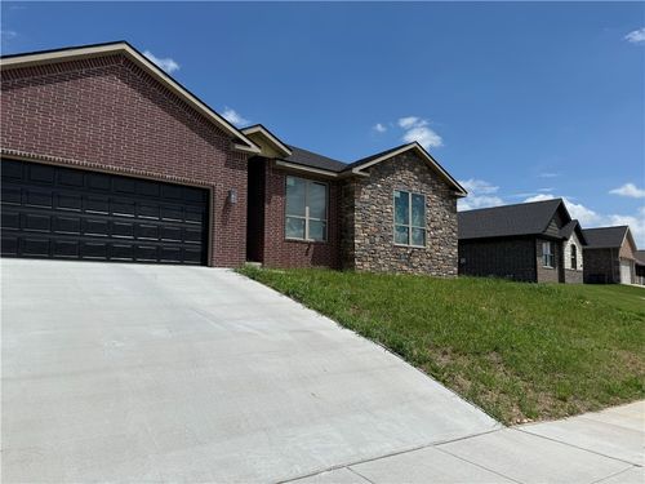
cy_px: 242
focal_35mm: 24
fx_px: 447
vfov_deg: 56.8
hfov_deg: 71.6
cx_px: 322
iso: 80
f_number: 1.78
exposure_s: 1/10309
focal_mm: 6.76
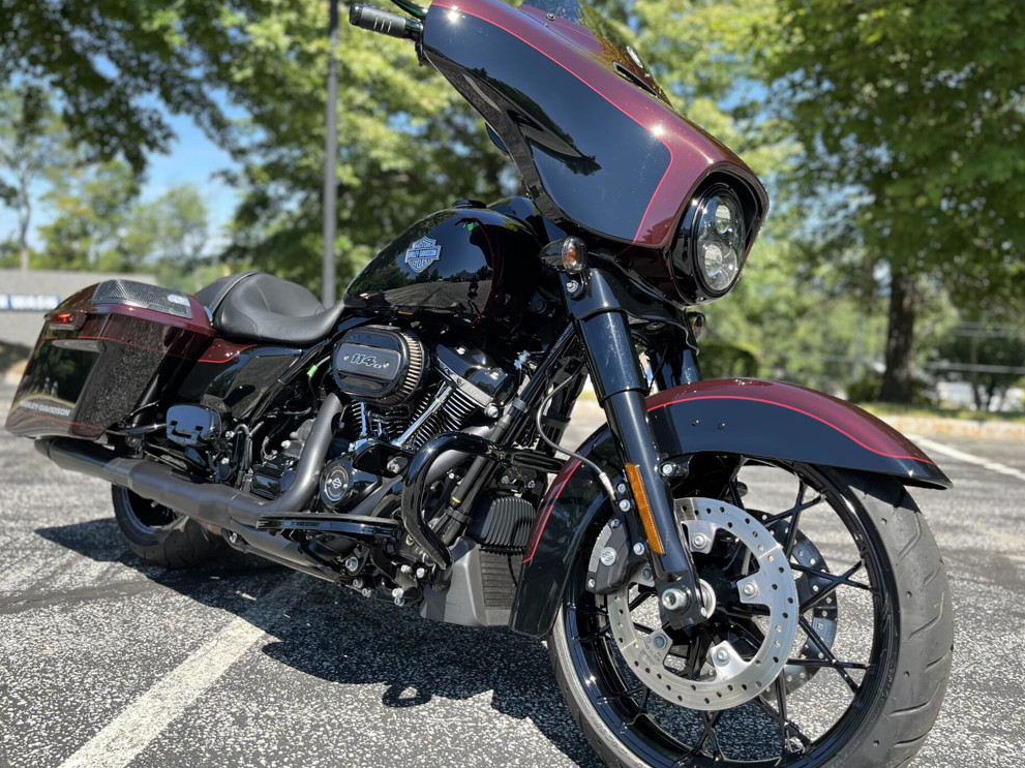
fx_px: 829
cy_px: 367
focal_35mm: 28
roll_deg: -1.9
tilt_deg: -5.2
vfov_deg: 49.7
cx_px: 495
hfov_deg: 63.4
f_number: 1.6
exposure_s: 1/705
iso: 50
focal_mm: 5.1
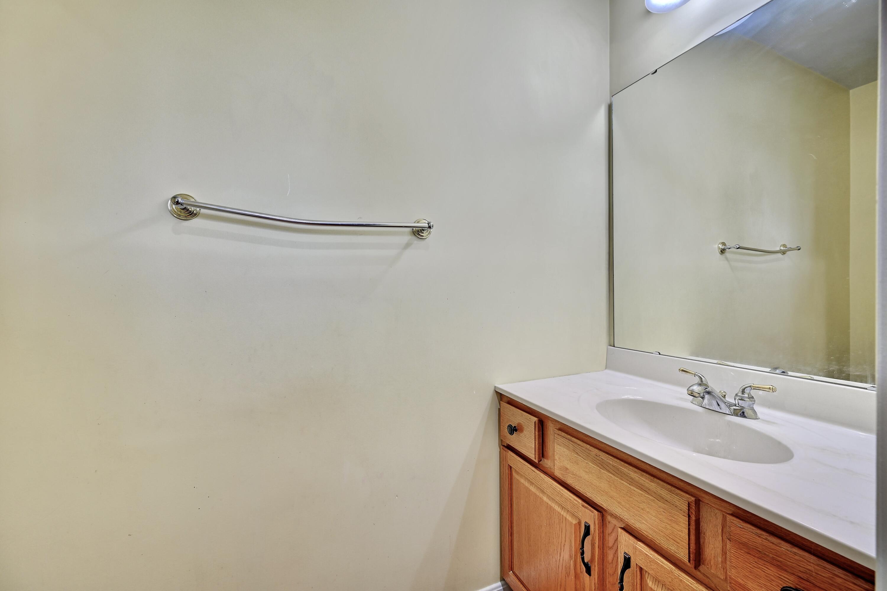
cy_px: 296
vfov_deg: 81.2
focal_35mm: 14
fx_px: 345
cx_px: 444
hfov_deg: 104.3
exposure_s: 1/6
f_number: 8
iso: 250
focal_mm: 14
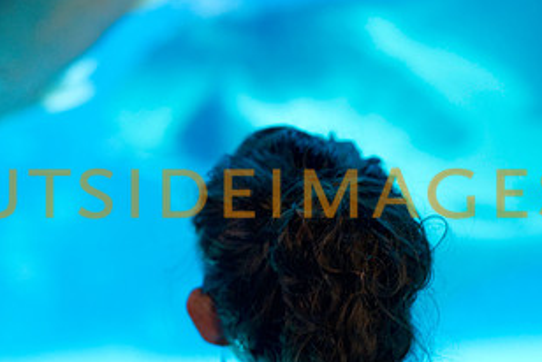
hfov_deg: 21.7
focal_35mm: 94
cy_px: 183
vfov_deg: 14.6
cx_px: 283
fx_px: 1417
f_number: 2
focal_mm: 50
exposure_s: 1/60
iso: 2000
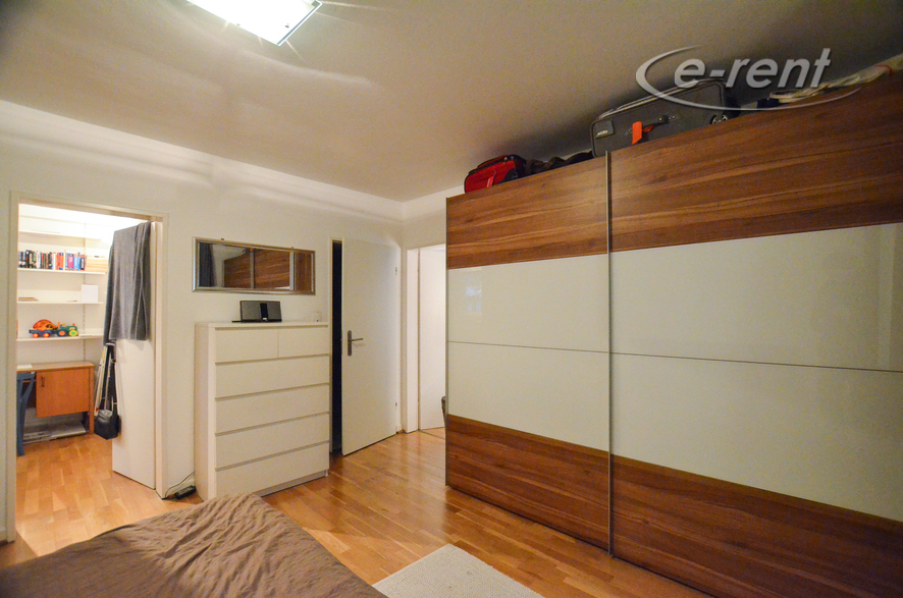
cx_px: 452
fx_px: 376
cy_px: 299
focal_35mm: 15
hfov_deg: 100.5
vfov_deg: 77.1
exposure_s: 1/20
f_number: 3.5
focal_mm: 10
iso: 6400
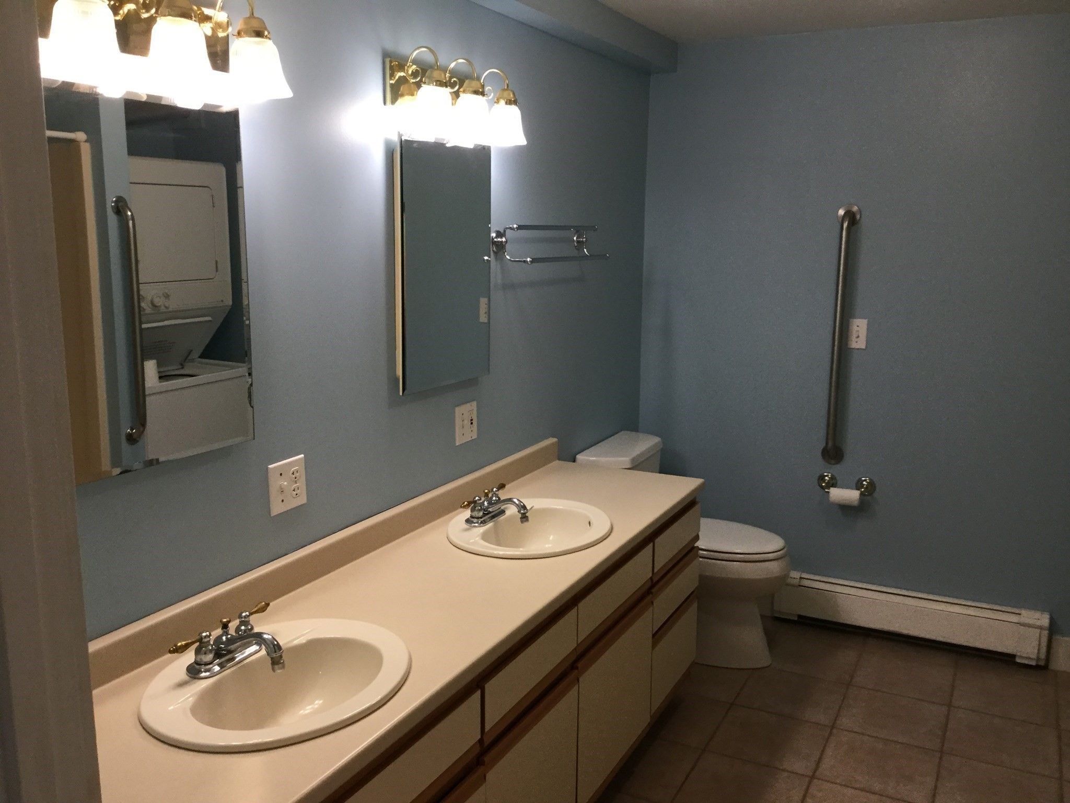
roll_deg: -0.3
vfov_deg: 45.4
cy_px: 402
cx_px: 535
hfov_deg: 58.4
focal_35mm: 31
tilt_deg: -11.5
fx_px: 958
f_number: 2.4
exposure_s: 1/30
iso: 50
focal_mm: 3.3
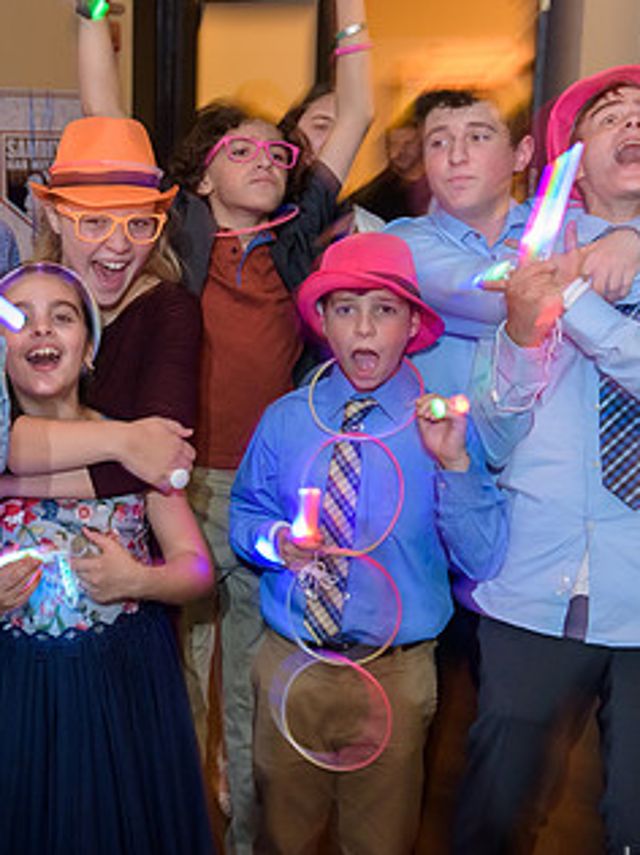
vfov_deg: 31.2
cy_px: 408
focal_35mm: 62
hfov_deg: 23.1
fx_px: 1529
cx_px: 84
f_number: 3.2
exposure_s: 1/25
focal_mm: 35
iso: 1600
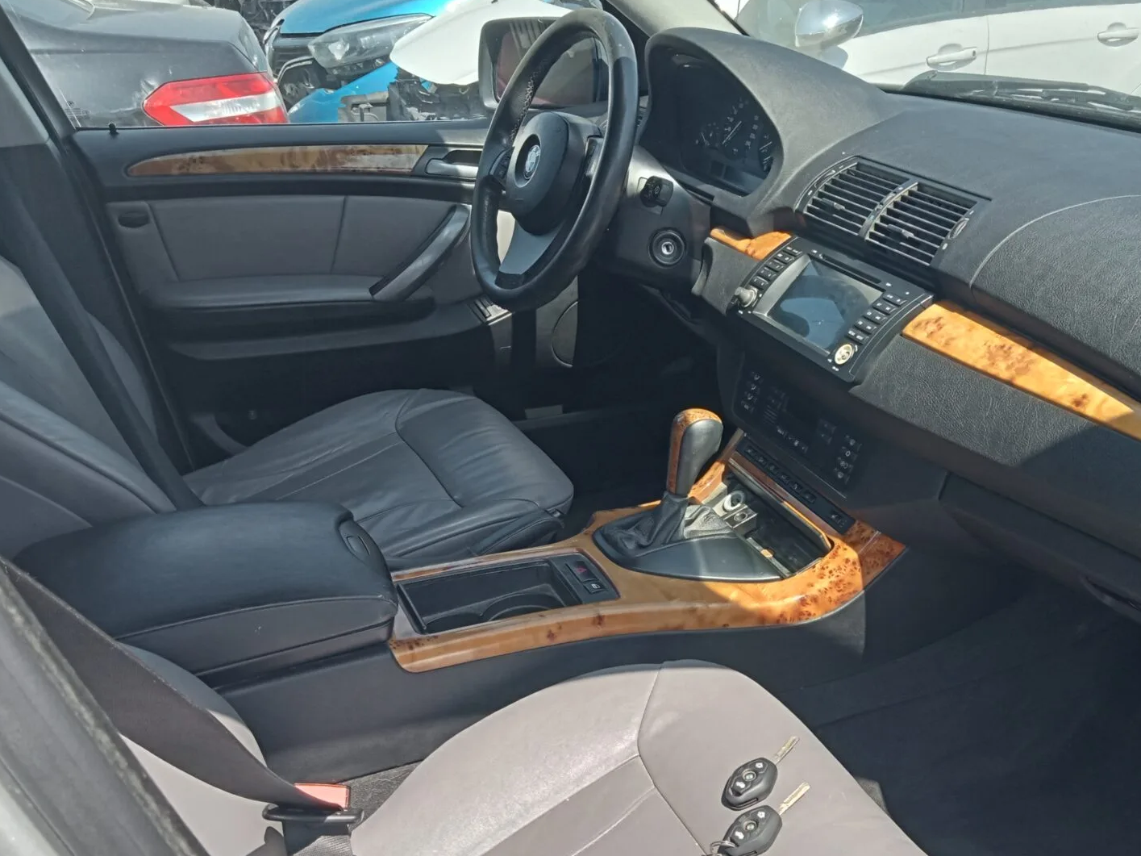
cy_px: 482
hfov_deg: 48.2
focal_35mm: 38
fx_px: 1252
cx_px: 751
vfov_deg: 37.7
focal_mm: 3.46
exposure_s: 1/332
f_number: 2.2
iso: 100
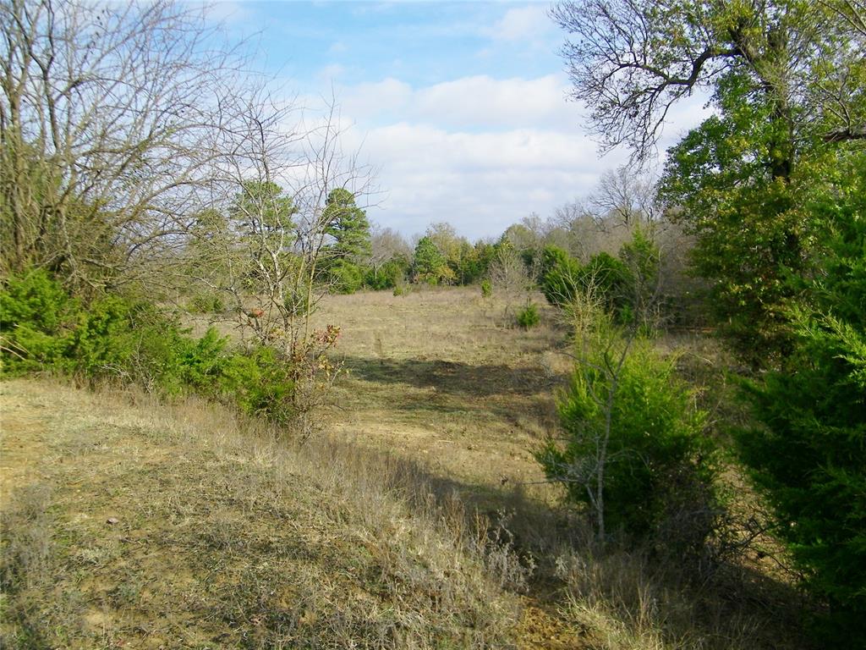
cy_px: 325
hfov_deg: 56.8
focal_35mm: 32
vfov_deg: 44.2
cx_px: 433
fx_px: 801
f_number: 7.2
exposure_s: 1/250
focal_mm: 5.8
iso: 80
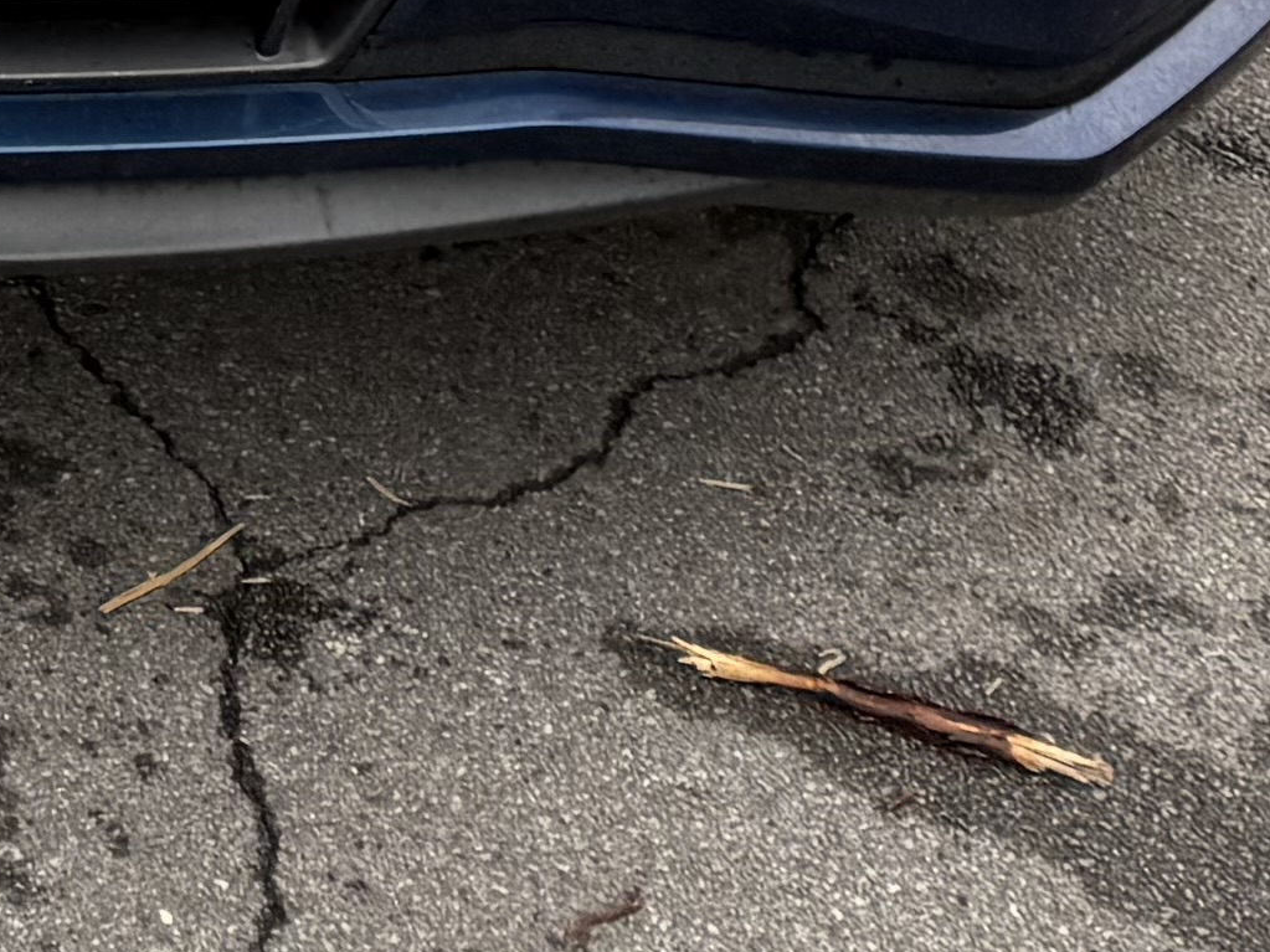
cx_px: -605
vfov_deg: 10.0
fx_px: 4916
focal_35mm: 134
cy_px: -1159
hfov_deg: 13.9
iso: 80
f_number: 1.78
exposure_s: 1/430
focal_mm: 6.76
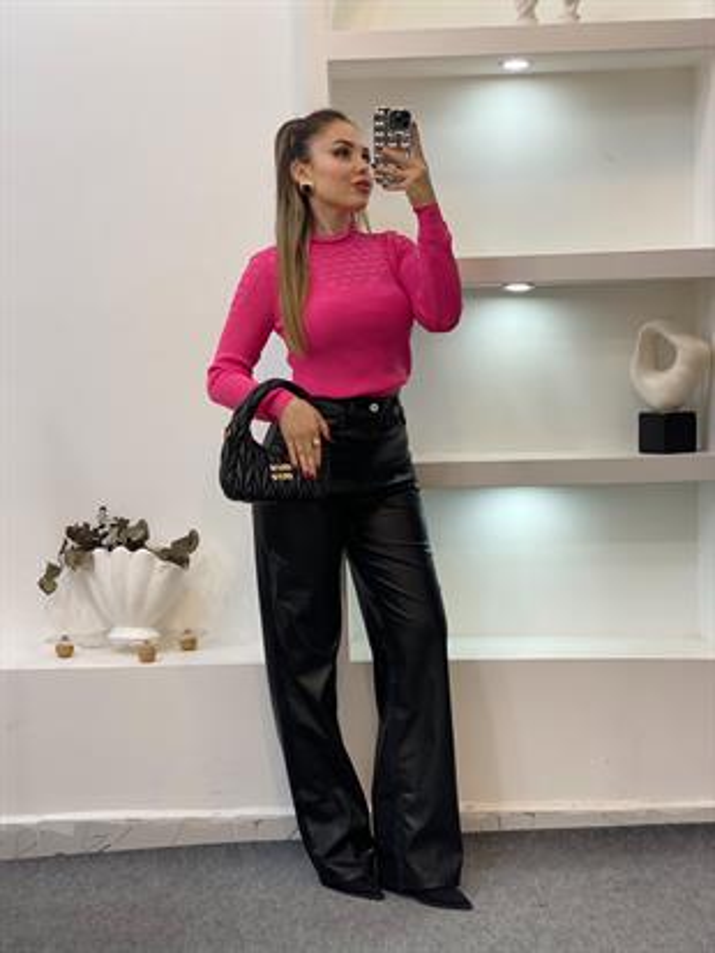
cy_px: 476
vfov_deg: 36.8
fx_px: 1431
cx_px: 358
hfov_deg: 28.0
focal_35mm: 52
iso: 80
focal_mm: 6
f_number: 2
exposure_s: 1/100
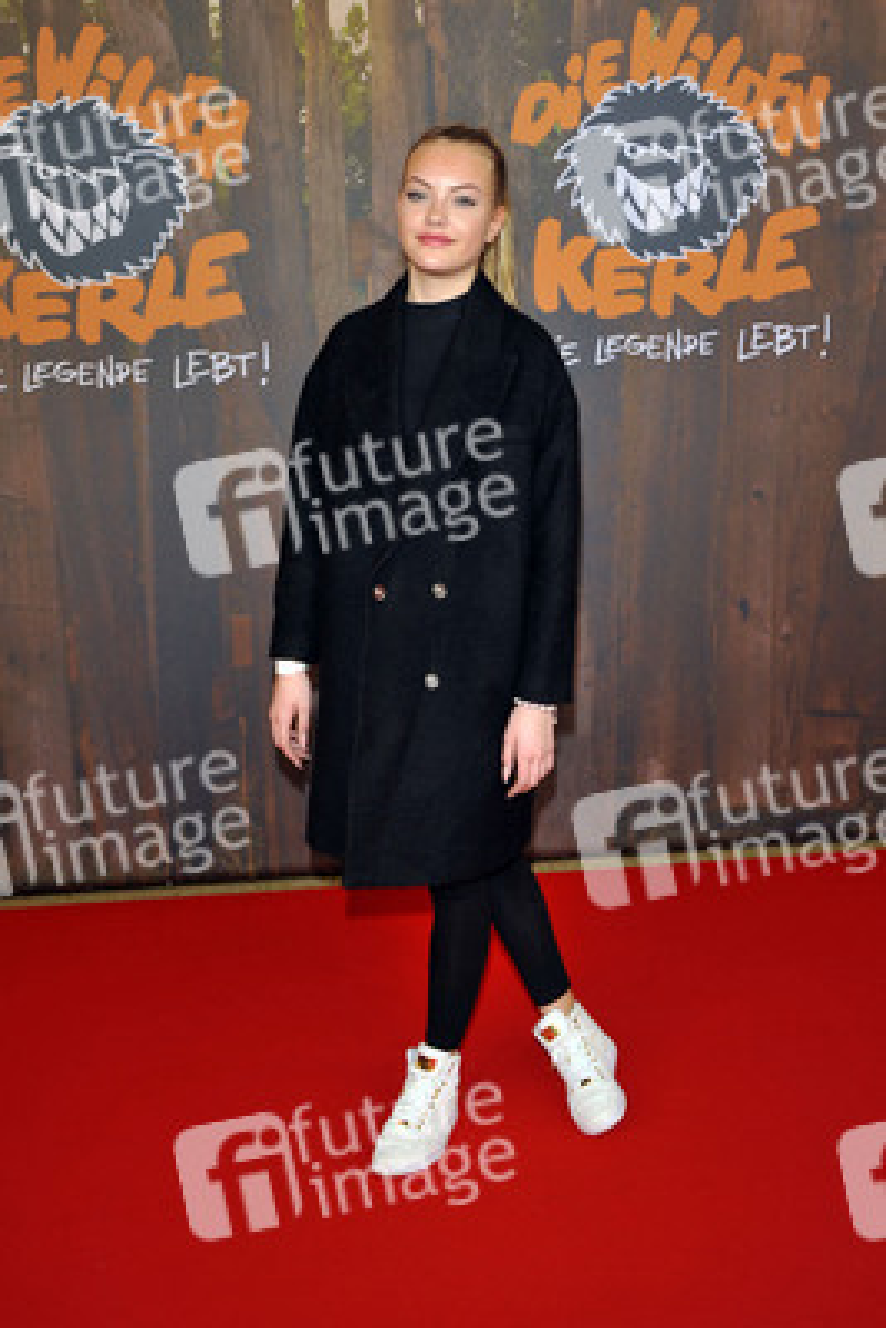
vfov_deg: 48.4
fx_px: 1475
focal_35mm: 40
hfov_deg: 33.4
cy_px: 664
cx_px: 443
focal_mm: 40
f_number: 6.3
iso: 800
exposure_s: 1/160
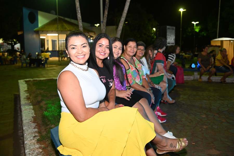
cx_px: 117
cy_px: 78
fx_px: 208
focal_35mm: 32
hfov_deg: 58.7
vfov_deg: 41.1
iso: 3200
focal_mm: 32
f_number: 4
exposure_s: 1/60
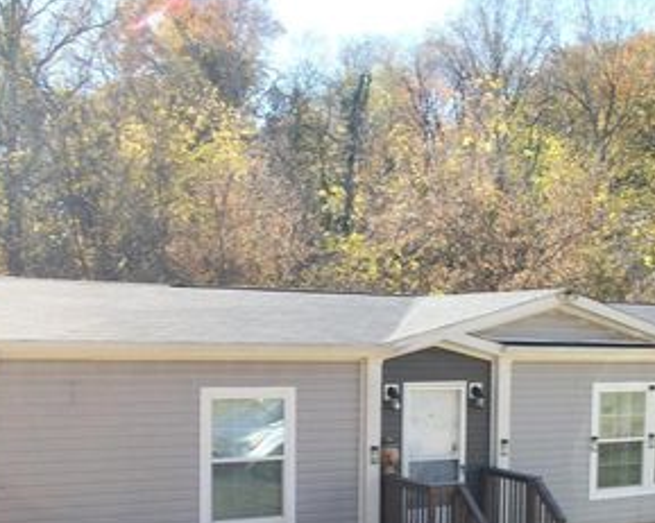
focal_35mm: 54
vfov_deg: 27.6
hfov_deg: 34.5
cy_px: 404
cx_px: 431
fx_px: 1046
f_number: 8.8
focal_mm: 5.7
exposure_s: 1/50
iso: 80
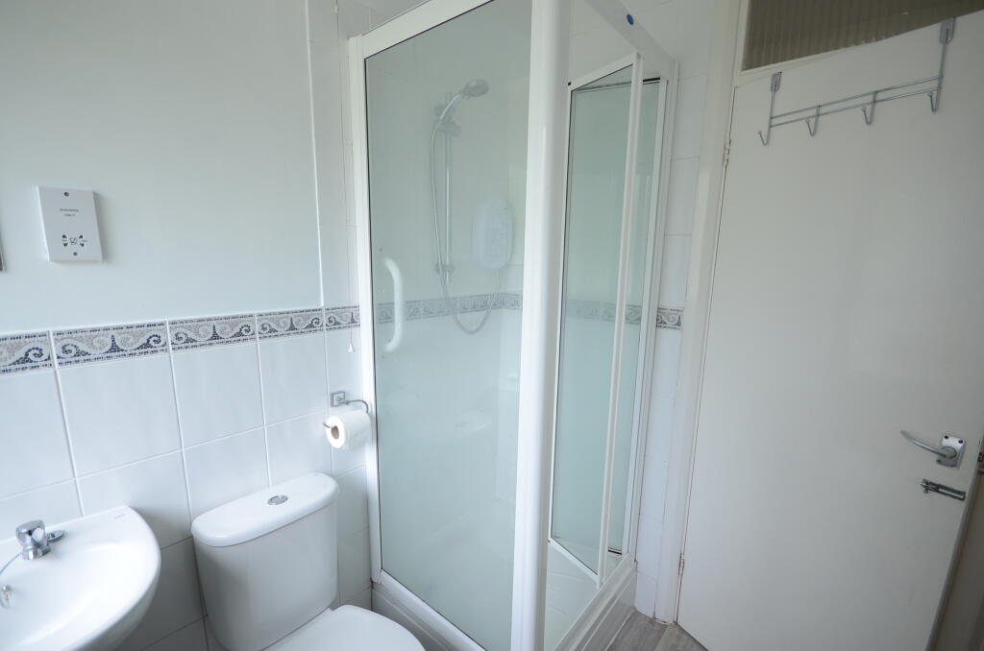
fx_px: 409
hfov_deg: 100.5
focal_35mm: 15
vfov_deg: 77.1
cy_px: 326
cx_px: 492
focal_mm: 10
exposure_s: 1/100
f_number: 4
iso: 320
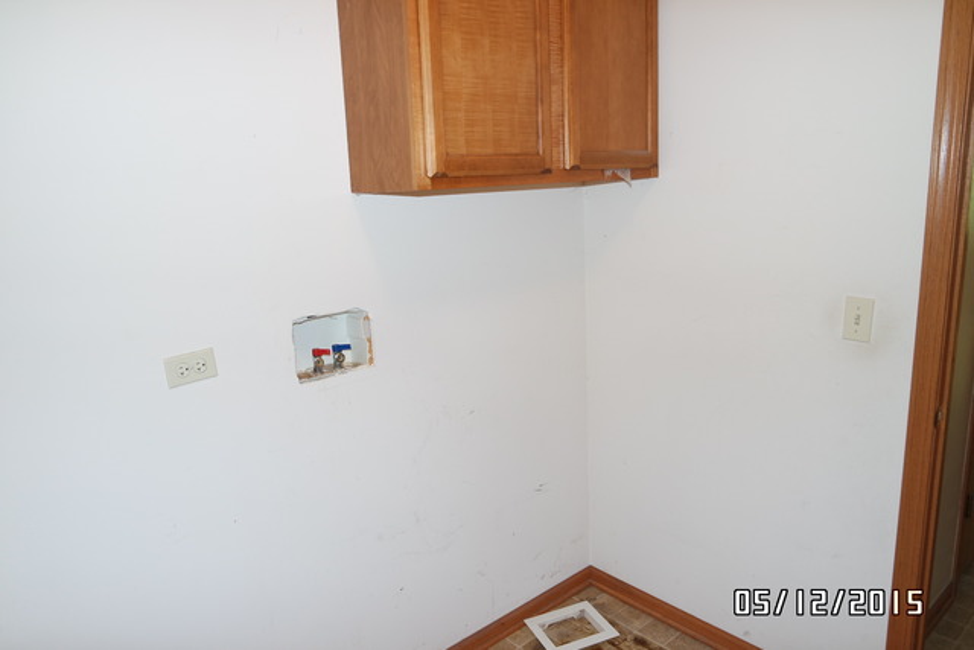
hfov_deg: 73.7
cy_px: 325
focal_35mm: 24
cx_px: 487
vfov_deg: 53.2
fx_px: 649
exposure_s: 1/30
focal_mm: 16
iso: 400
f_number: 3.5
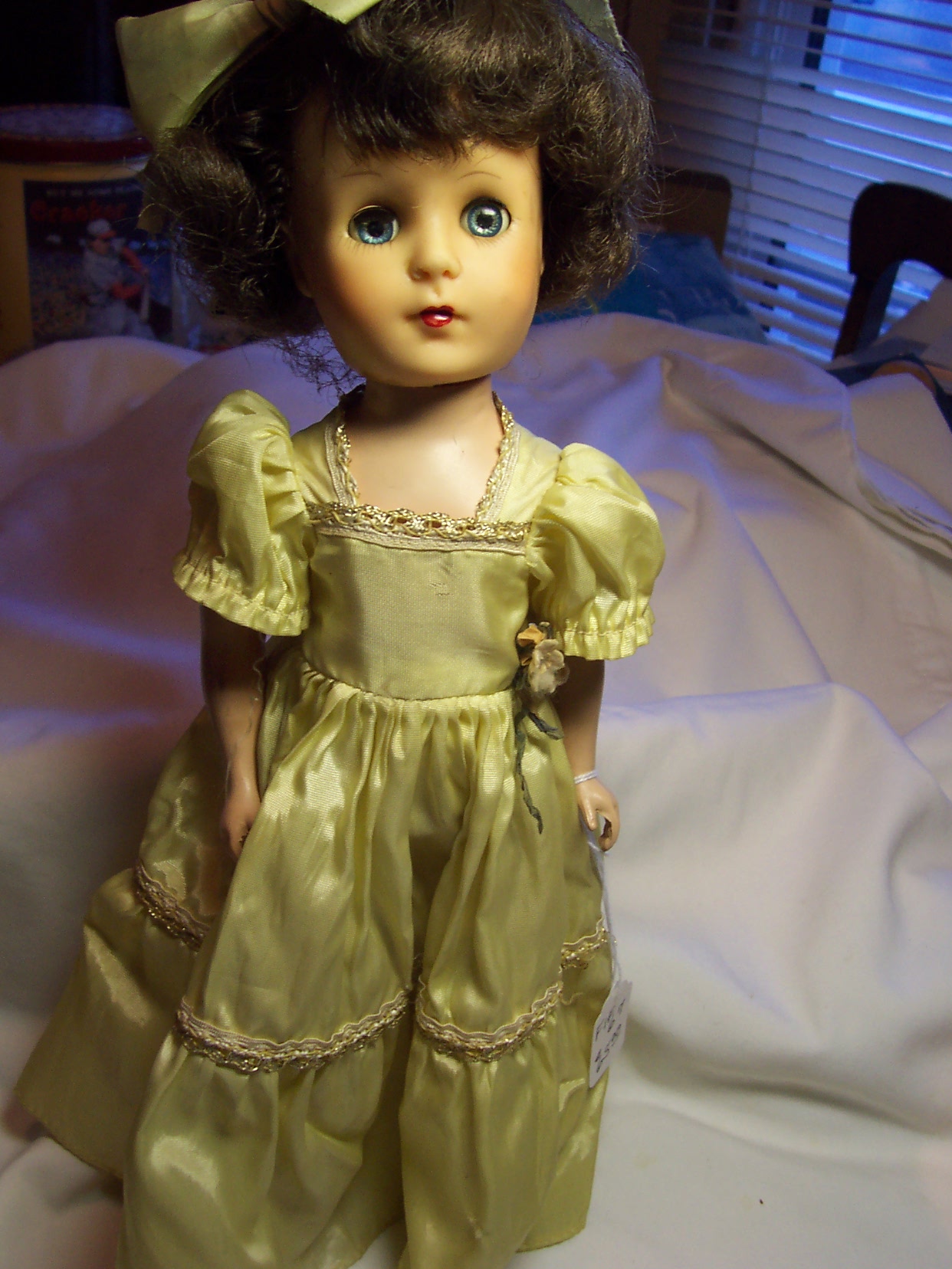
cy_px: 634
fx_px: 1357
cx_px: 476
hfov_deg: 38.7
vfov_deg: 50.1
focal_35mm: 37
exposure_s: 1/45
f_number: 2.8
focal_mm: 5.6
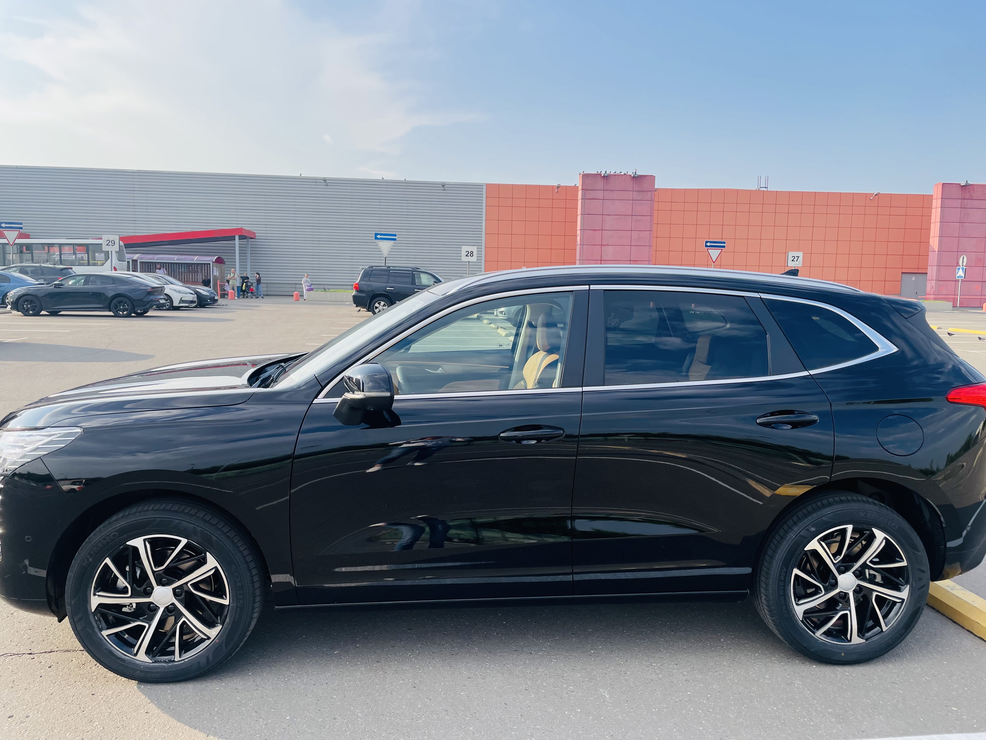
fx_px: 741
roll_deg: -1.1
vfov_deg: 53.1
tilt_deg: -5.1
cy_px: 370
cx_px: 493
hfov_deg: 67.3
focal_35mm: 26
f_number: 1.6
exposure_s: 1/1618
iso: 32
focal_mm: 4.2
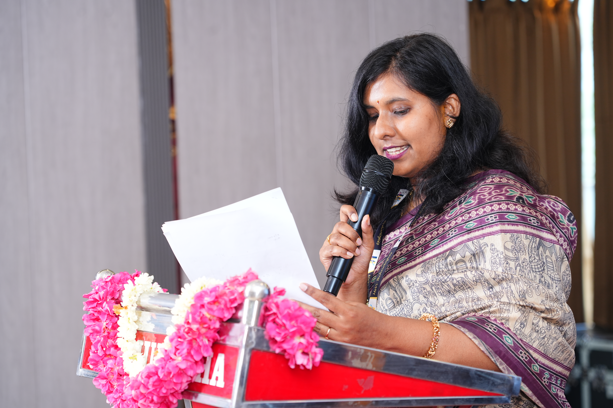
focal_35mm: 106
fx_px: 1805
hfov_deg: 19.3
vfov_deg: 12.9
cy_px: 202
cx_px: 308
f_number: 5
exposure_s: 1/125
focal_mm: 105
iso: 500
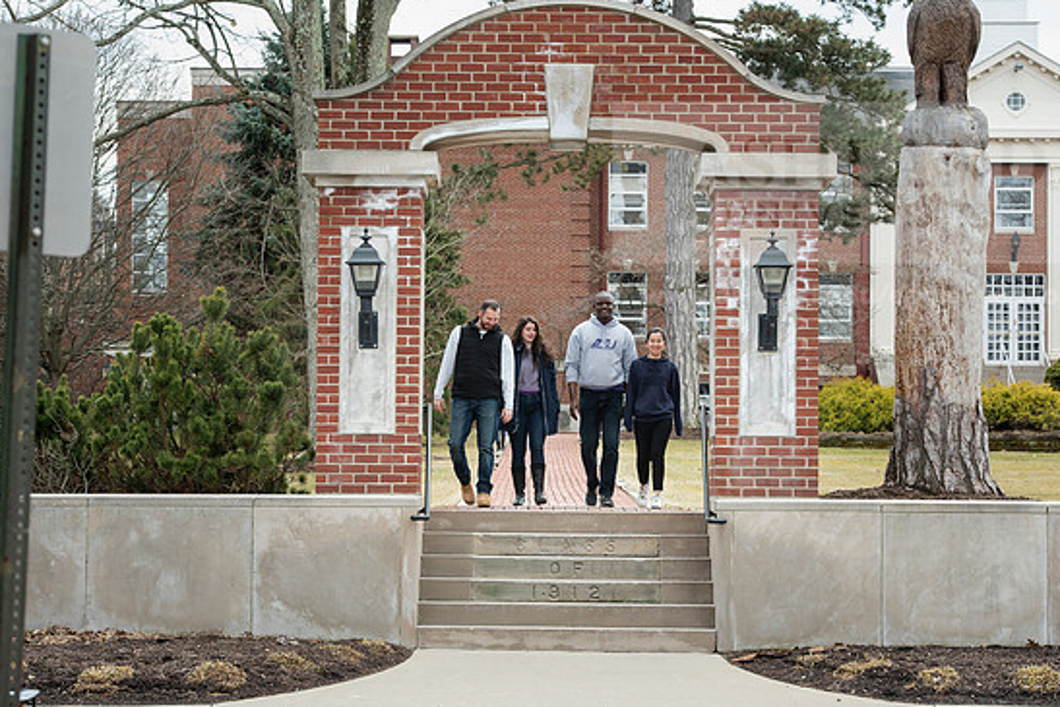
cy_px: 336
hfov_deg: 19.6
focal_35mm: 104
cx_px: 554
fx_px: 3063
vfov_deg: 13.2
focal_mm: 98
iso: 500
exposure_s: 1/320
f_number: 8
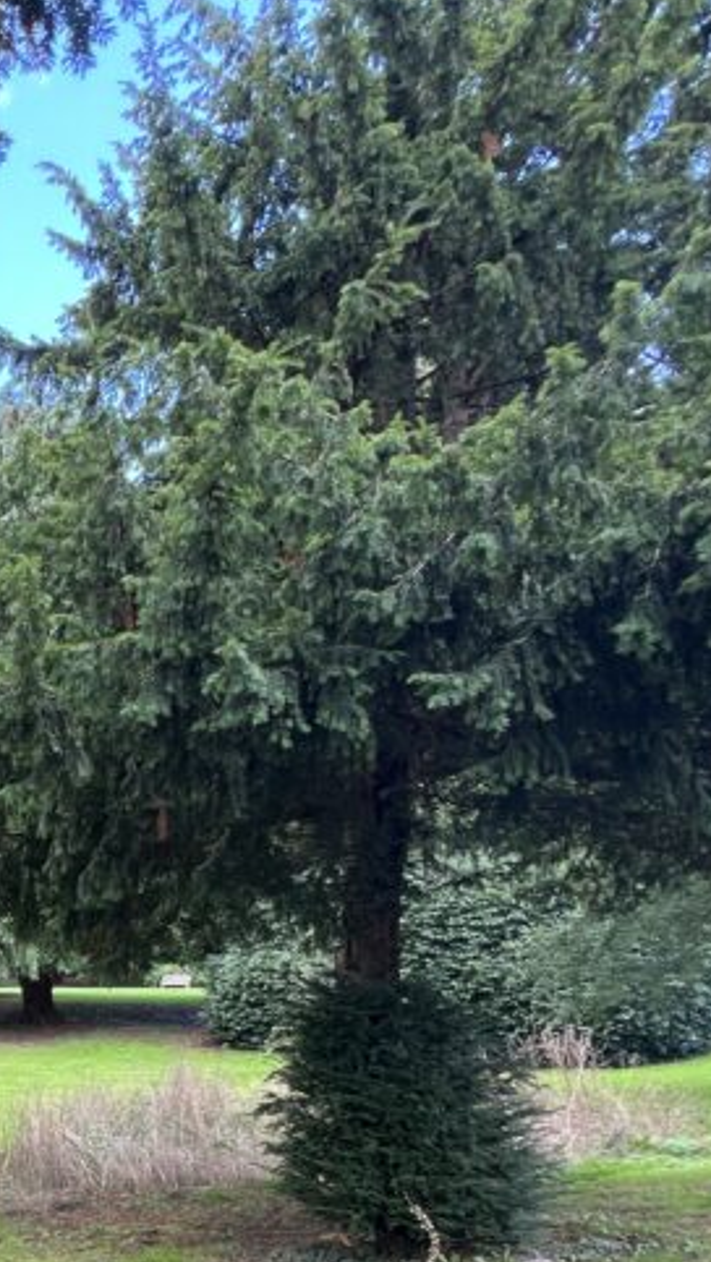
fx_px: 1005
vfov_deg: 59.9
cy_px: 982
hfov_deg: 28.0
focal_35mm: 30
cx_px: -322
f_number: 1.8
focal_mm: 1.57
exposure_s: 1/99
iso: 50
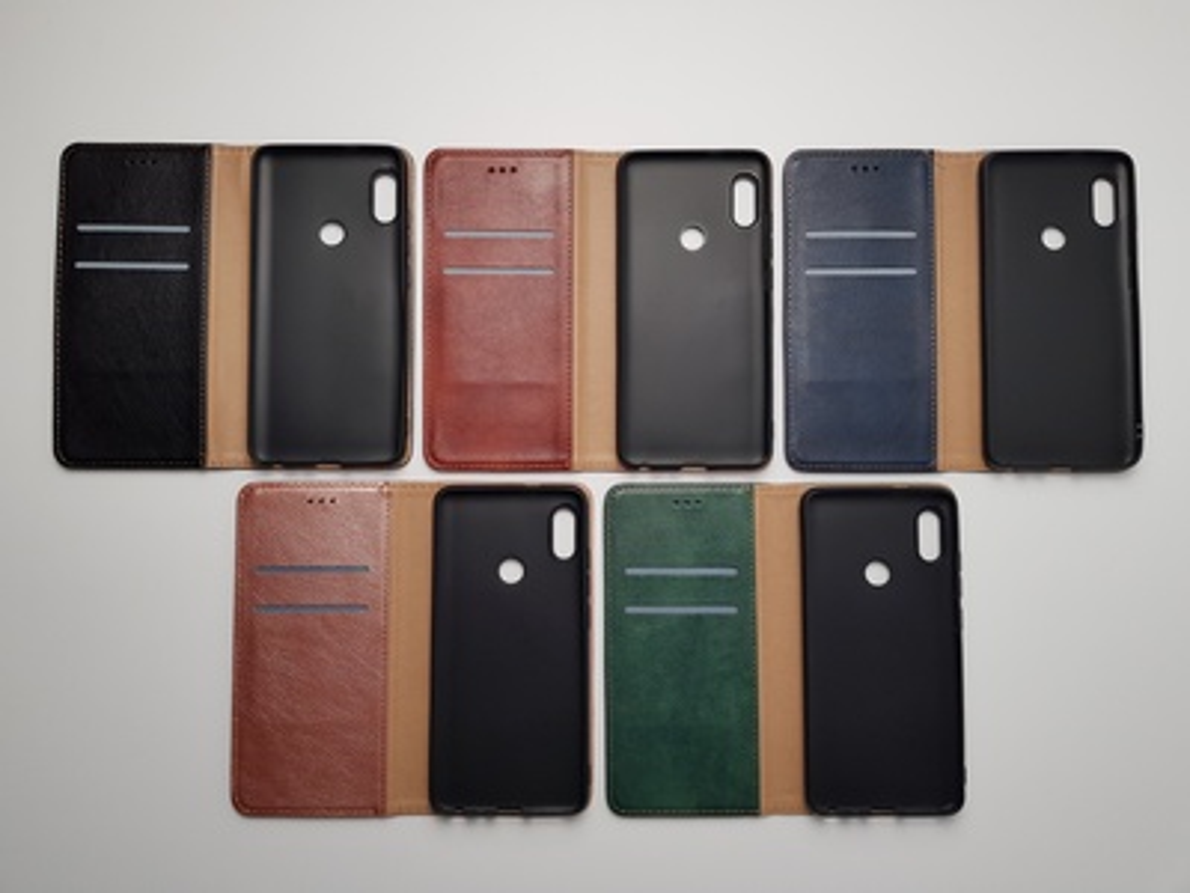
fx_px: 894
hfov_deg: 67.3
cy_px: 446
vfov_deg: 53.1
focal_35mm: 26
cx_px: 595
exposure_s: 1/60
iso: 64
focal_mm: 4.2
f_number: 1.7
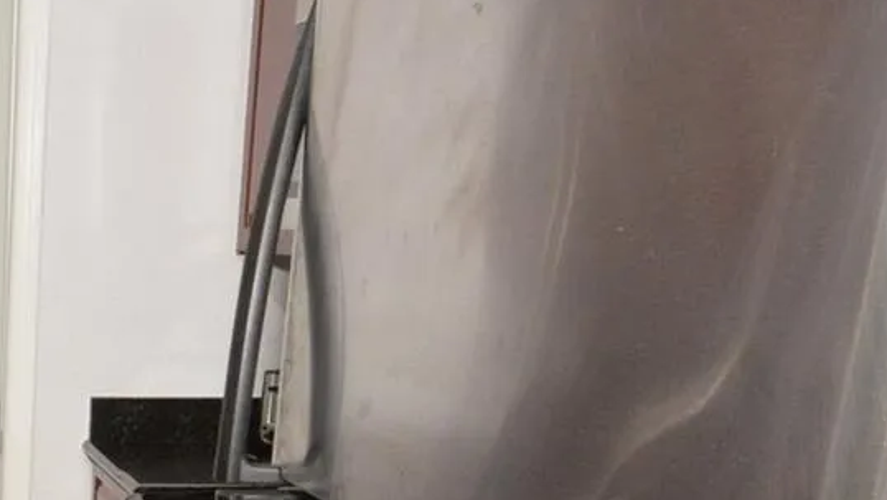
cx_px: -145
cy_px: 631
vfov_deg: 19.9
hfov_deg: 31.8
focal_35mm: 56
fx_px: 1317
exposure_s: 1/60
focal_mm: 12
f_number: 9
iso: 800
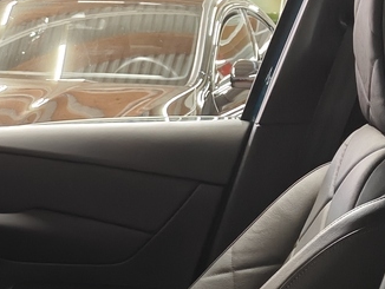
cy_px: 448
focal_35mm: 106
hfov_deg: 16.7
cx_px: -203
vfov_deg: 13.1
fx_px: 1180
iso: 160
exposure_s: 1/50
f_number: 1.8
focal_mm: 5.59
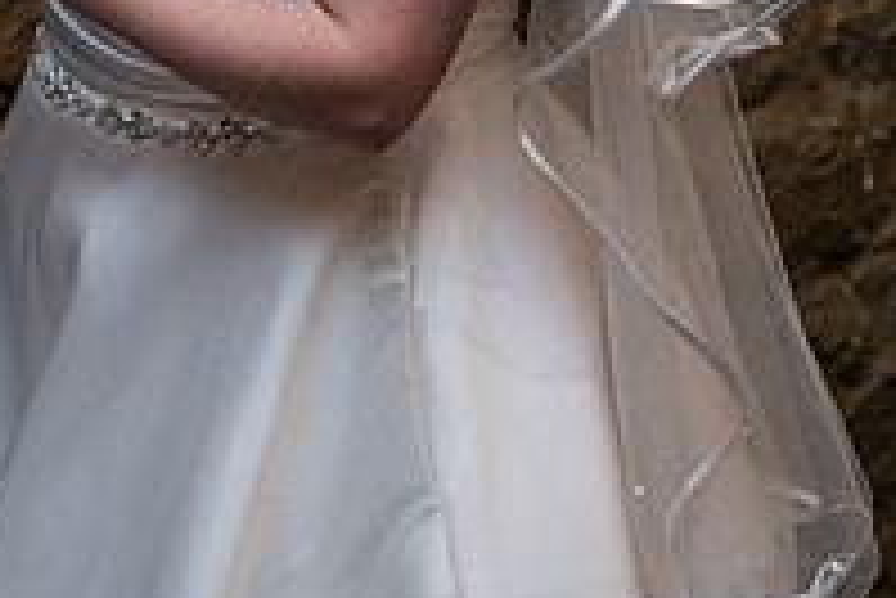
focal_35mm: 140
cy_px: -232
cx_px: 126
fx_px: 3487
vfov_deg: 9.6
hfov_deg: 14.5
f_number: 3.5
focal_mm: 48
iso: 800
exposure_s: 1/160
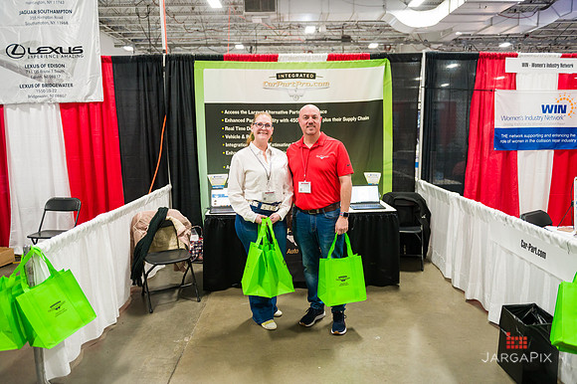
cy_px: 192
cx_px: 288
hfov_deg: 69.4
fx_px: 416
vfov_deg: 49.5
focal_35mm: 26
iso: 3200
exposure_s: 1/200
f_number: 3.2
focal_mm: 26
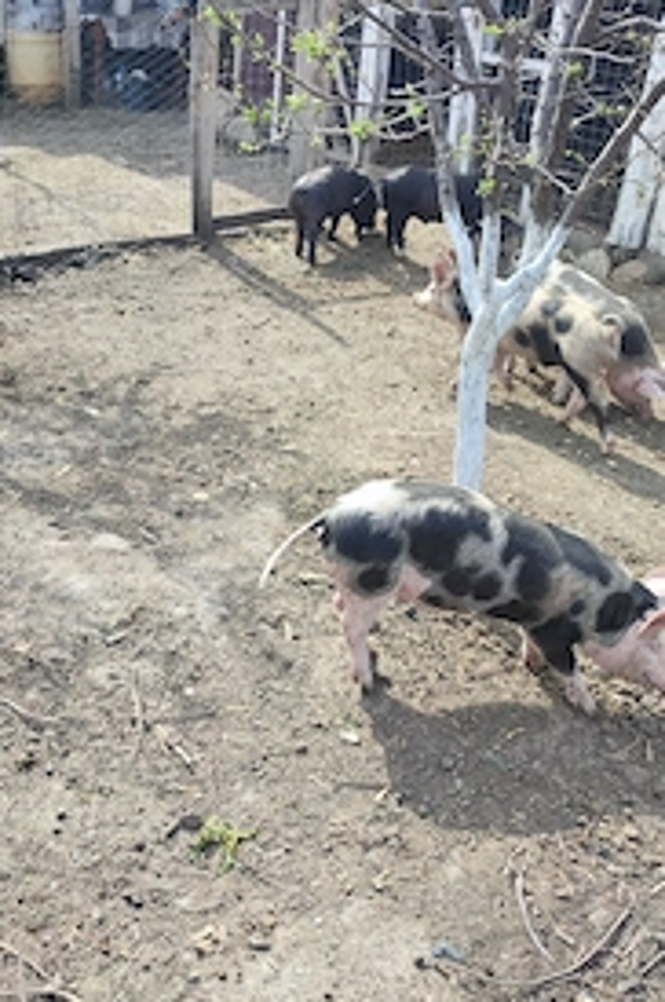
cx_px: 300
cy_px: 450
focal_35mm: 38
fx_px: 1056
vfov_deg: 50.7
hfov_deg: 34.9
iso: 50
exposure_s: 1/199
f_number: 1.9
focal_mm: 6.04
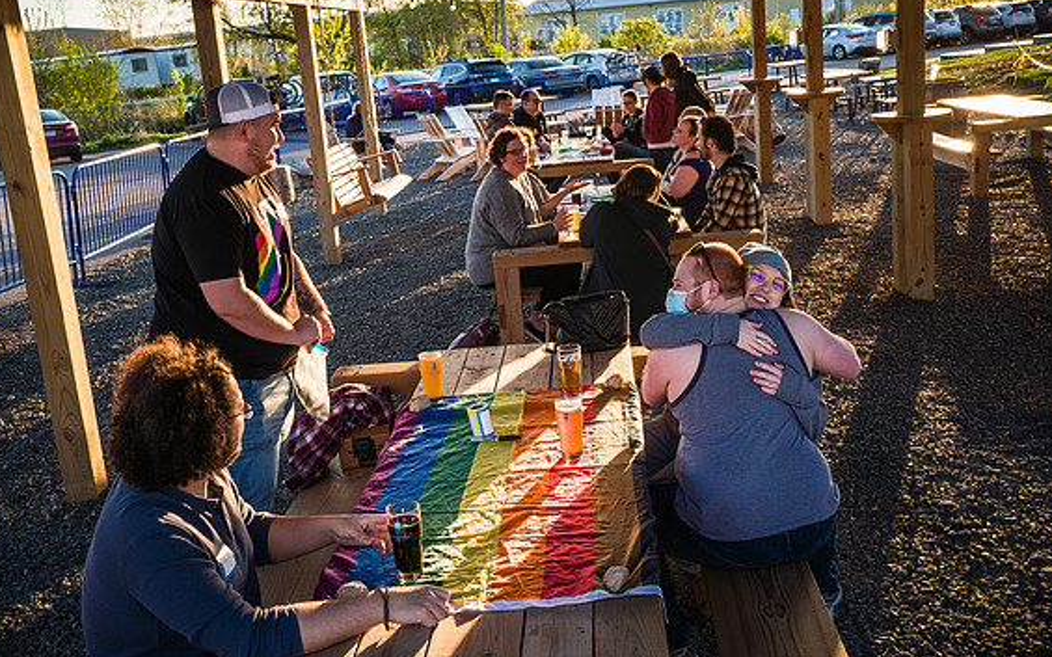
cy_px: 293
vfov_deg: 33.5
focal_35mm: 38
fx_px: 1089
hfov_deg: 51.5
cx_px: 498
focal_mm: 35
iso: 800
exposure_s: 1/250
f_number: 8
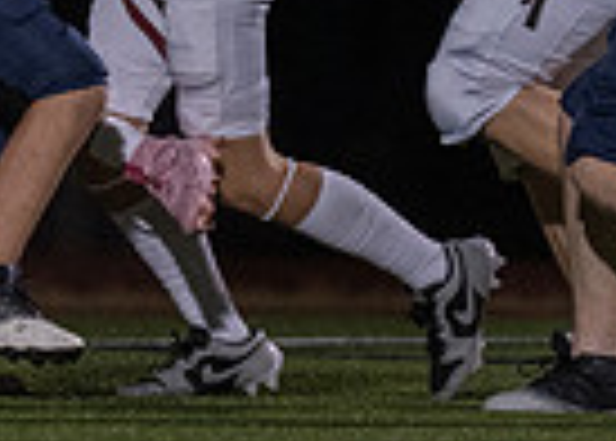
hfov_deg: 1.9
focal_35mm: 1088
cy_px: -115
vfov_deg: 1.3
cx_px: -149
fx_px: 19044
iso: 3200
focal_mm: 200
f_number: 2.8
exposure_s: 1/1000
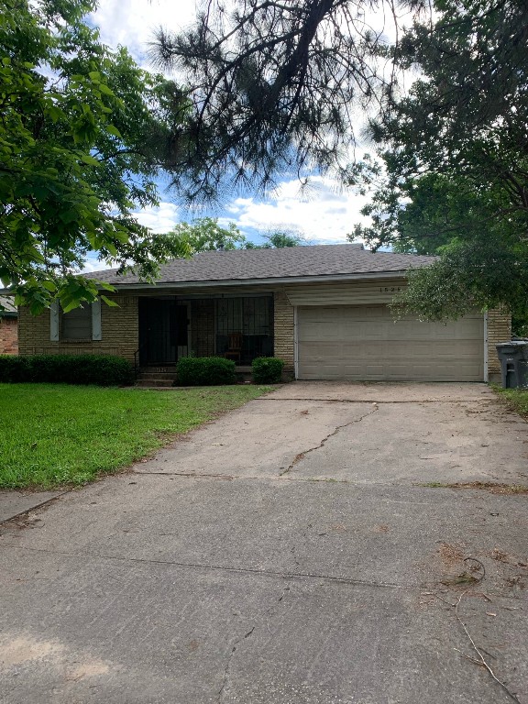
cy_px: 352
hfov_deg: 53.1
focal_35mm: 26
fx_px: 529
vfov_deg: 67.3
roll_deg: -1.6
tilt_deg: +2.1
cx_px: 264
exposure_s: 1/871
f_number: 1.8
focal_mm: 4.25
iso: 25
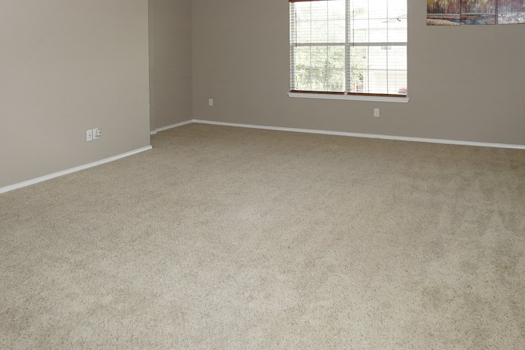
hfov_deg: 58.7
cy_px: 50
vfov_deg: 38.8
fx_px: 467
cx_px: 255
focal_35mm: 32
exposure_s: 1/160
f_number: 4
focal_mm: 10
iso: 250
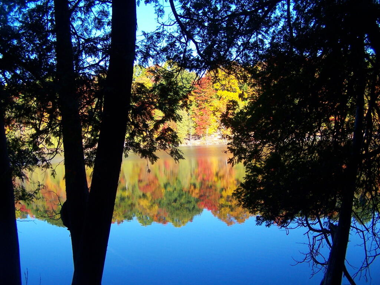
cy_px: 142
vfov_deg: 37.7
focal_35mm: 38
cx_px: 190
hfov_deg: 49.0
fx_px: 417
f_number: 2.8
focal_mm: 6.3
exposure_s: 1/400
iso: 100
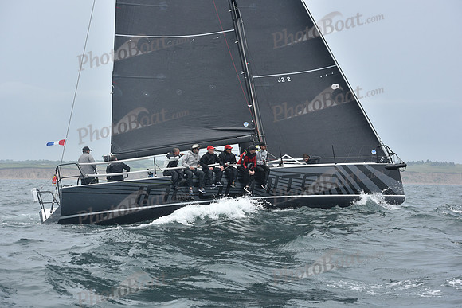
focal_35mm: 82
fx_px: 1053
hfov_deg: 24.8
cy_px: 154
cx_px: 231
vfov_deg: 16.7
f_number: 7.1
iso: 320
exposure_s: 1/1000
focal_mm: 82
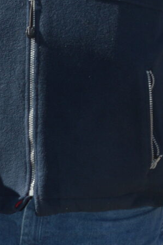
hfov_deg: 6.9
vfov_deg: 10.5
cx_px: -115
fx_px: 1332
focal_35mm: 196
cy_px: 35
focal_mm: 23
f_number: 8
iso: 100
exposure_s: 1/200
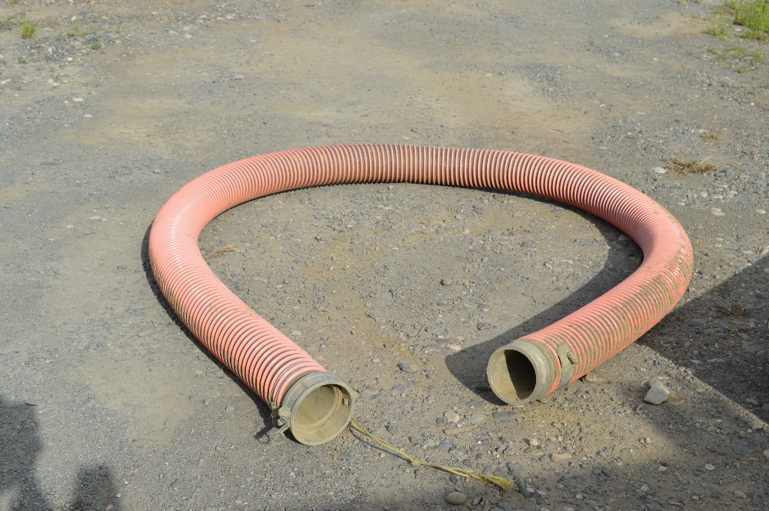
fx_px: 1088
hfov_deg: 38.9
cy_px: 256
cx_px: 384
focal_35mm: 51
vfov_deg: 26.4
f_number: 9
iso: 100
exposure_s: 1/320
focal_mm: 34
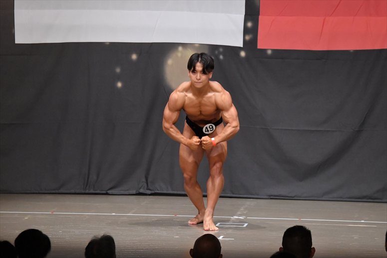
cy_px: 129
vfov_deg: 6.3
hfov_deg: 9.5
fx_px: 2332
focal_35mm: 217
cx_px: 194
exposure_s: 1/400
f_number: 5.6
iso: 6400
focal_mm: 145
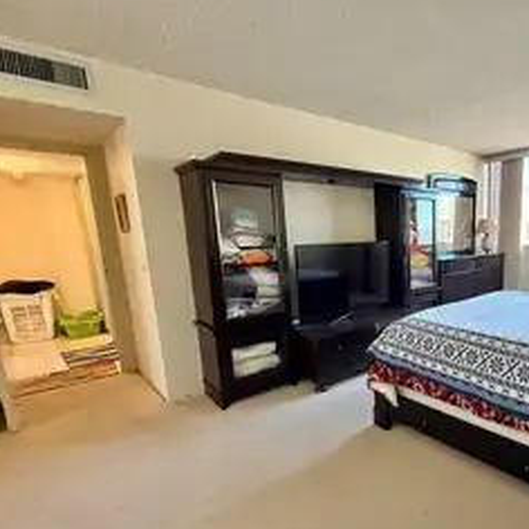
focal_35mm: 21
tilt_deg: -10.5
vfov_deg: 71.8
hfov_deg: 66.6
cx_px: 410
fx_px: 363
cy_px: 300
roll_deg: +1.0
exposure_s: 1/60
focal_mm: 2.22
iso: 640
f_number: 2.2
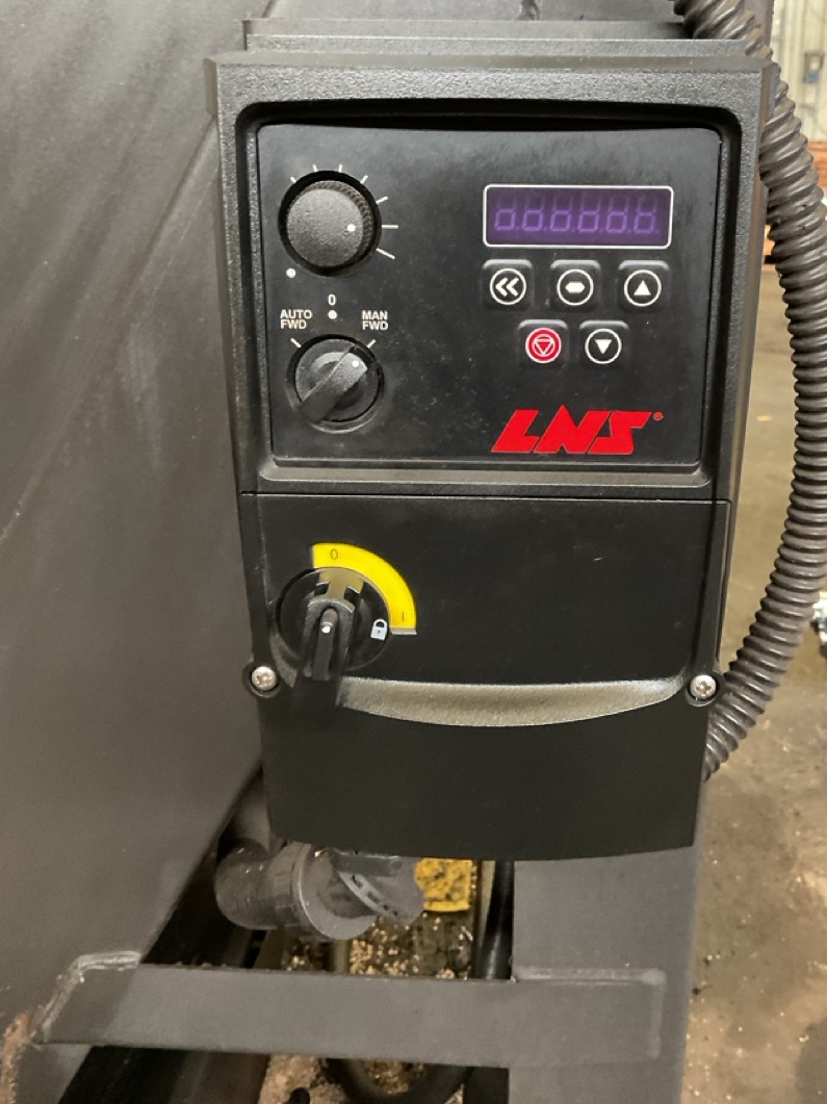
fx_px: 1116
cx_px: 491
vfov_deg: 52.4
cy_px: 470
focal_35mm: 35
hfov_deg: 40.5
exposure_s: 1/30
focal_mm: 3
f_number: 1.8
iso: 250
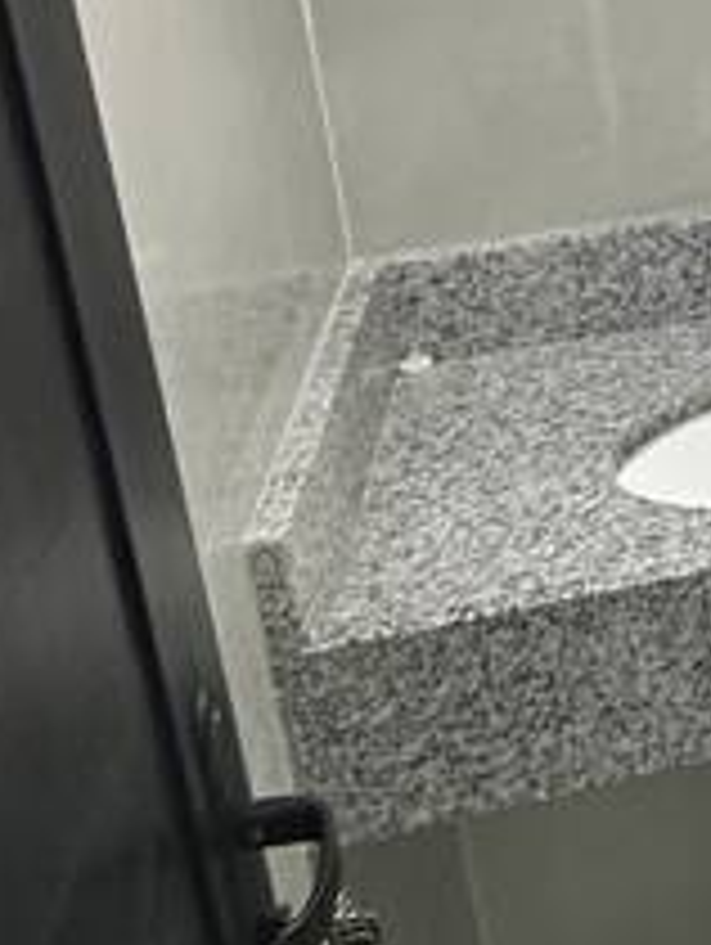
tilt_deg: -15.7
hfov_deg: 15.9
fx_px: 1968
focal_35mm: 72
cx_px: 1431
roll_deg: +0.3
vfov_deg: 25.8
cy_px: 36
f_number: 2.2
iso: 200
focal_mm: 2.22
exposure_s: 1/60
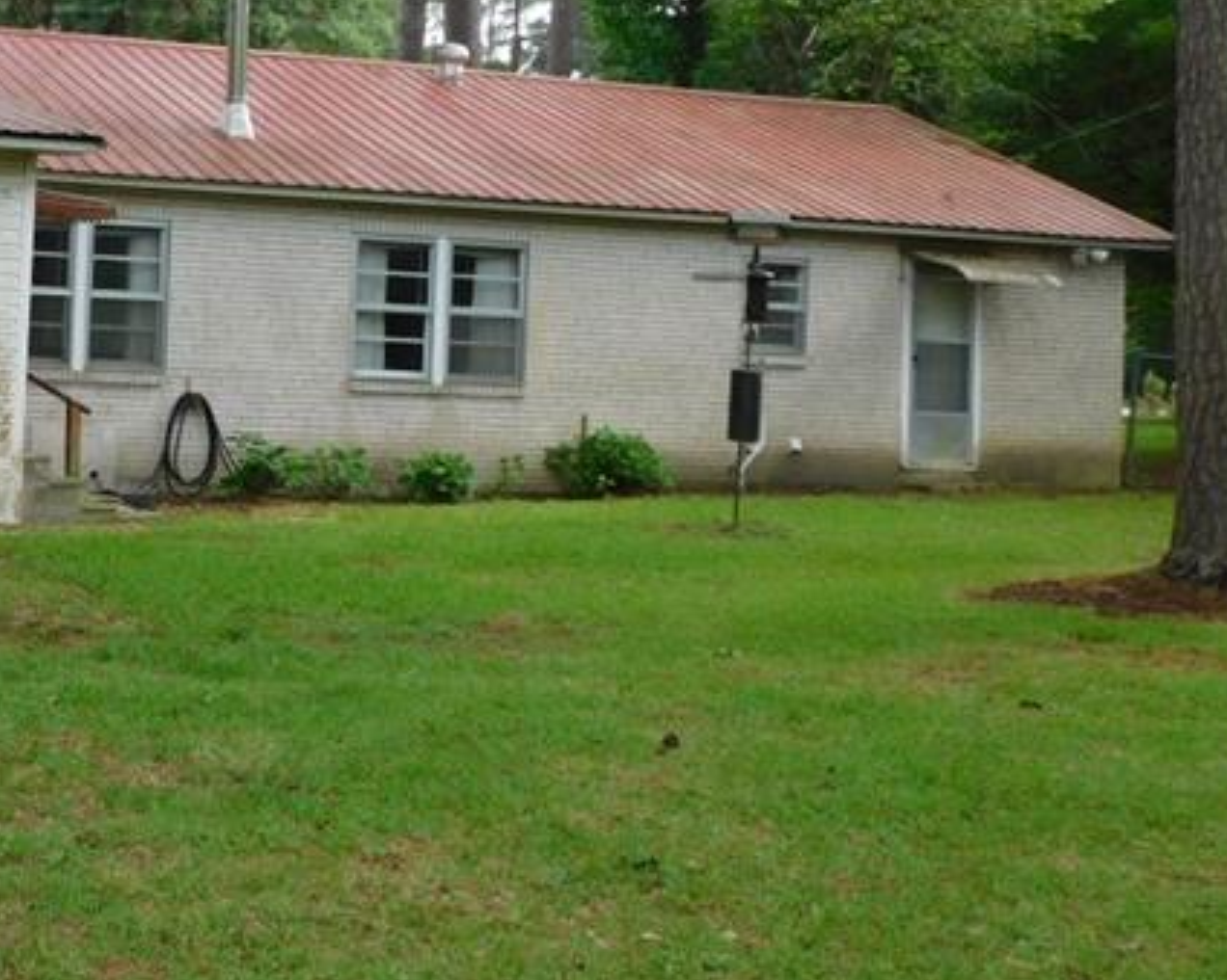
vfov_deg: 25.5
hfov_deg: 28.9
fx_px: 2142
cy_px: 254
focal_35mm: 59
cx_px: -124
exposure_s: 1/200
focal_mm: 4.5
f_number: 3.1
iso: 125
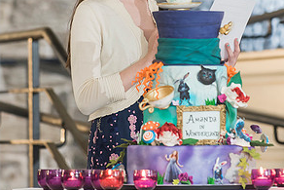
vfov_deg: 3.2
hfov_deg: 4.8
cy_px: 18
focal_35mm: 431
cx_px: 149
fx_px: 3402
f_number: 4
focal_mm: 200
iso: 1000
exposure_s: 1/160
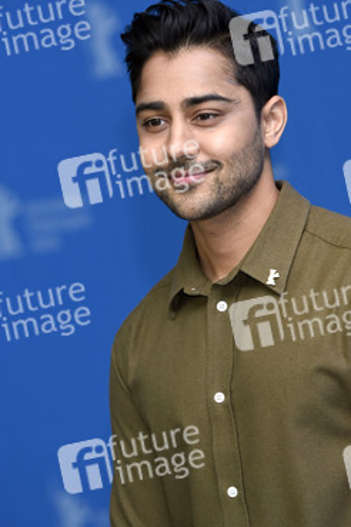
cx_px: 173
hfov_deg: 5.3
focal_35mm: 260
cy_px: 246
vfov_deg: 7.9
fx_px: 3802
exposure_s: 1/320
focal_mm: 160
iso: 640
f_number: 3.5
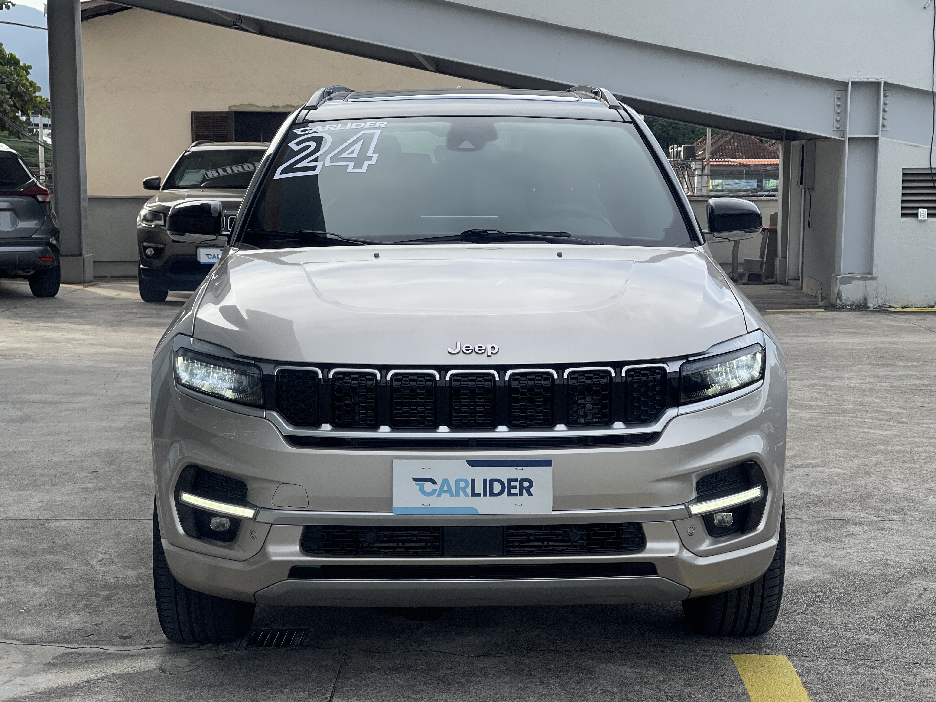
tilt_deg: -5.9
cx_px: 468
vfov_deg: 22.9
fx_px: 1731
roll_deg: +0.0
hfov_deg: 30.3
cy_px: 351
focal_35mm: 64
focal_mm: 7.5
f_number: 2.2
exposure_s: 1/978
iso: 32
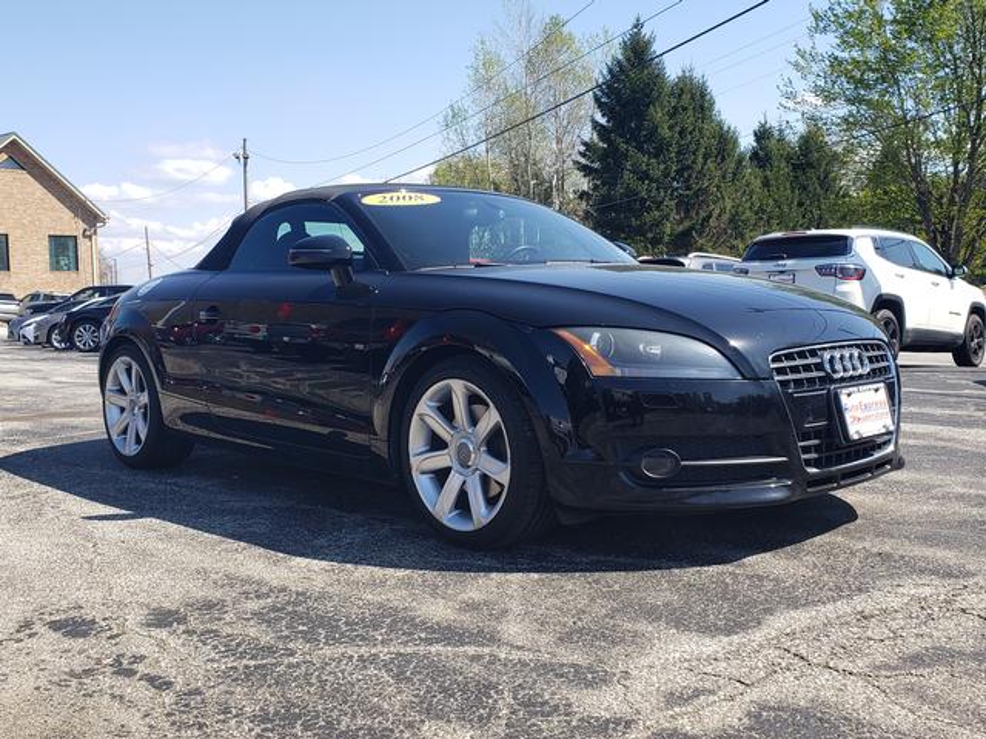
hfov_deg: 67.3
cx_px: 493
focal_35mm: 26
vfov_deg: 53.1
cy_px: 370
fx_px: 741
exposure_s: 1/812
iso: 50
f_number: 2.4
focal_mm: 4.3
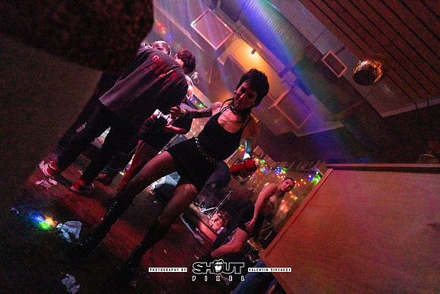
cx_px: 220
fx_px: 171
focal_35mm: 14
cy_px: 147
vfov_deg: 81.2
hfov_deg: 104.2
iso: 3200
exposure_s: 1/200
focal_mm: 14
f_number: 2.8
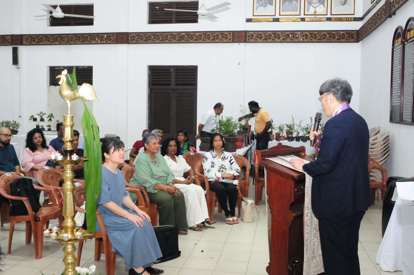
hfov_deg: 53.2
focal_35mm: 36
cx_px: 207
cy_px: 138
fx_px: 413
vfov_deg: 36.8
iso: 3200
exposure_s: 1/160
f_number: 10
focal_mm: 24
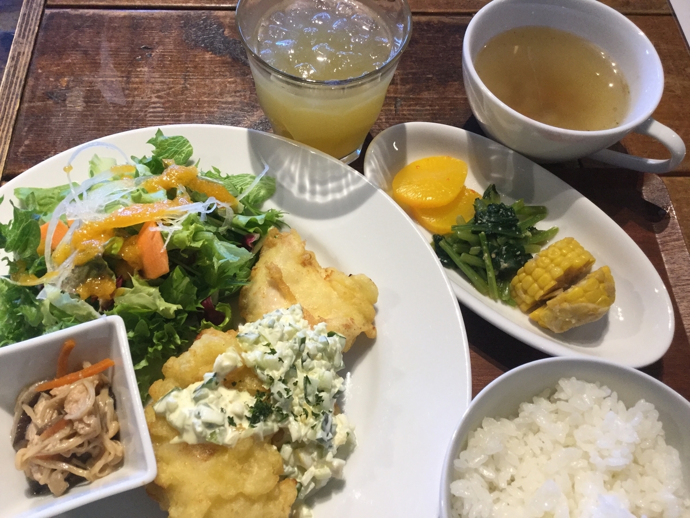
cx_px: 345
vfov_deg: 45.4
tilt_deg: -63.3
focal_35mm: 31
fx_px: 618
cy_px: 259
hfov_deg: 58.4
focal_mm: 3.3
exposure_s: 1/30
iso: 40
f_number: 2.4
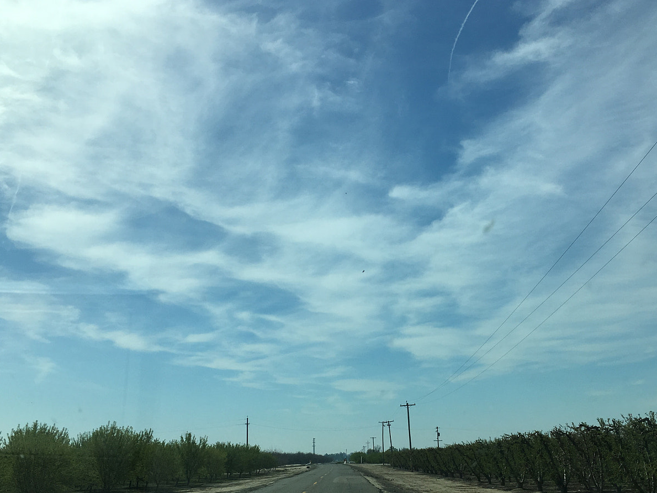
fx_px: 740
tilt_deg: +13.2
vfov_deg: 36.6
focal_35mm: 39
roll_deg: +1.3
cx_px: 365
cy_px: 305
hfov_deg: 47.8
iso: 25
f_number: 2.2
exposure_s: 1/3205
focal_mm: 4.15
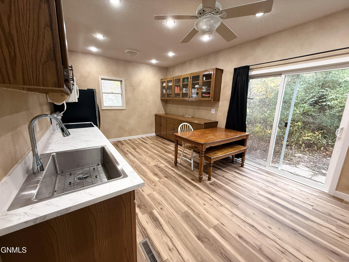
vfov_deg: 85.7
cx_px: 174
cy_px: 131
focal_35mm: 14
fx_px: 141
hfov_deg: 102.1
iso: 320
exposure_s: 1/60
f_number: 2.2
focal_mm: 2.22
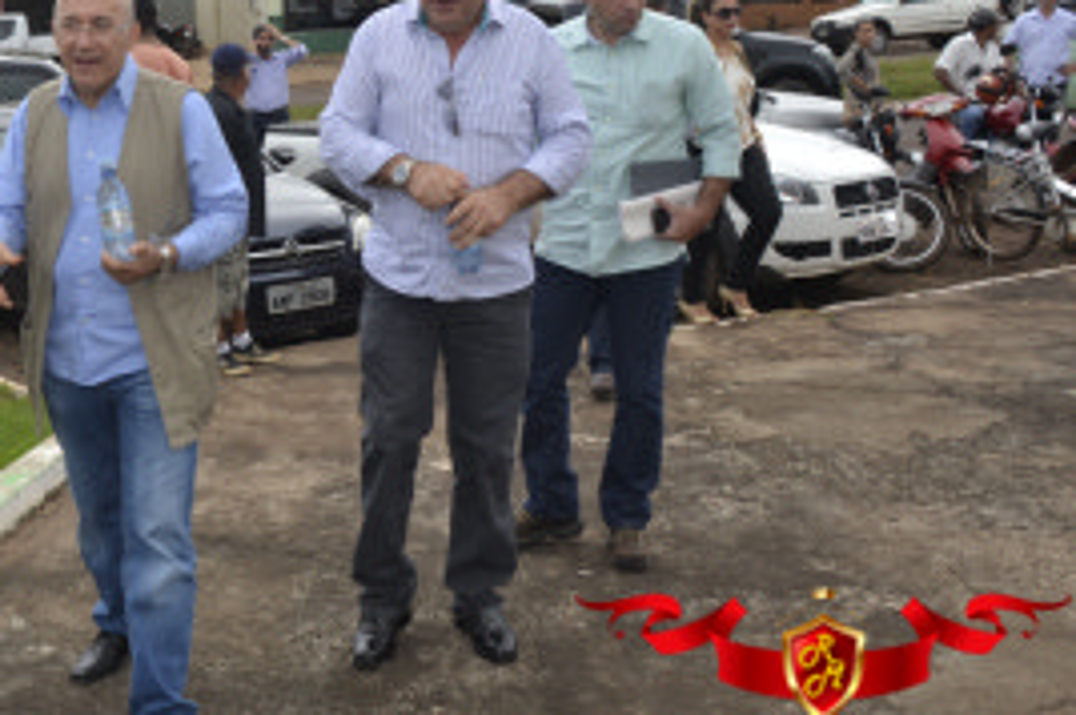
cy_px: 195
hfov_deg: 34.0
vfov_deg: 23.9
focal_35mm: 56
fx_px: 1672
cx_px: 137
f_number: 9
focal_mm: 20
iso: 100
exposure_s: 1/200
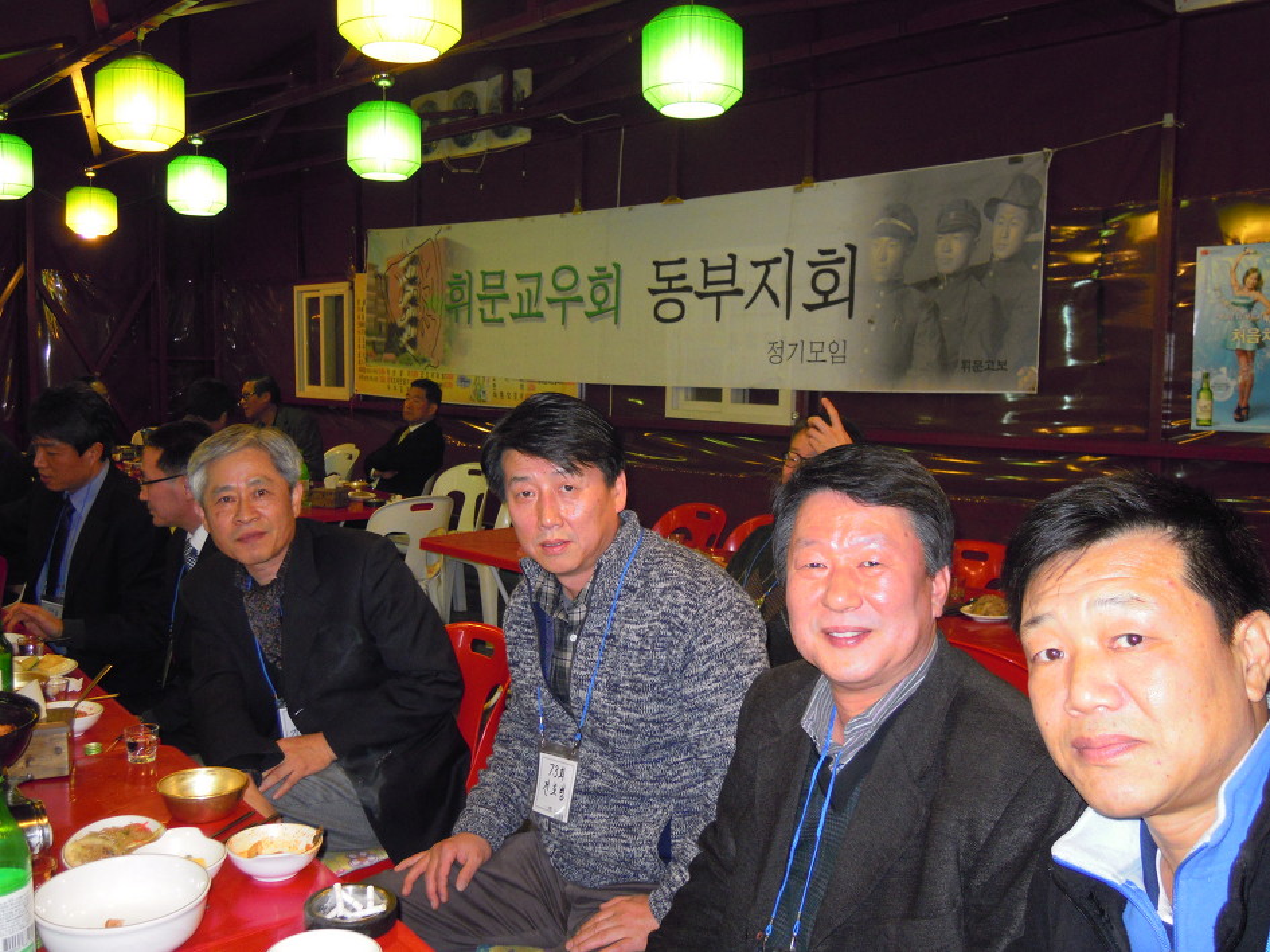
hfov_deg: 56.8
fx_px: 1174
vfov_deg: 44.1
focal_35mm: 32
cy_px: 476
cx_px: 635
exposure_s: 1/40
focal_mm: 5.7
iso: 320
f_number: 2.8
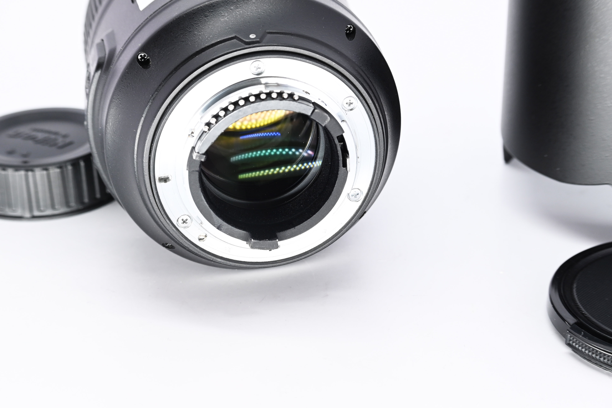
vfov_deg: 18.2
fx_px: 1275
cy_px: 204
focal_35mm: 75
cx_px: 306
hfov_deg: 27.0
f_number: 9
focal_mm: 50
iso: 500
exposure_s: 1/100
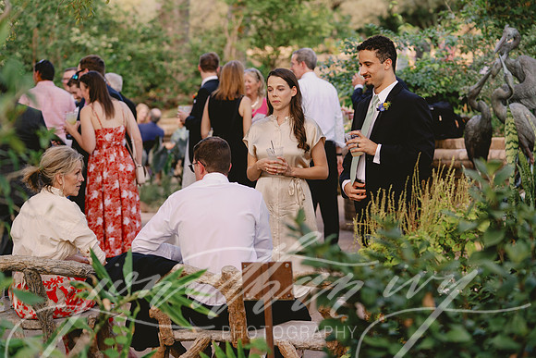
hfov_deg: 22.6
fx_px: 1340
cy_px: 179
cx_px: 268
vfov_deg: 15.2
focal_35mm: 90
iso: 400
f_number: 3.2
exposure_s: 1/160
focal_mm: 90
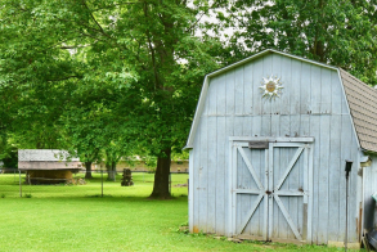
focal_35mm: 46
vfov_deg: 28.9
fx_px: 482
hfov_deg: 40.6
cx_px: 313
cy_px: 188
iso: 640
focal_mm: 18
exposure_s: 1/320
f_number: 9
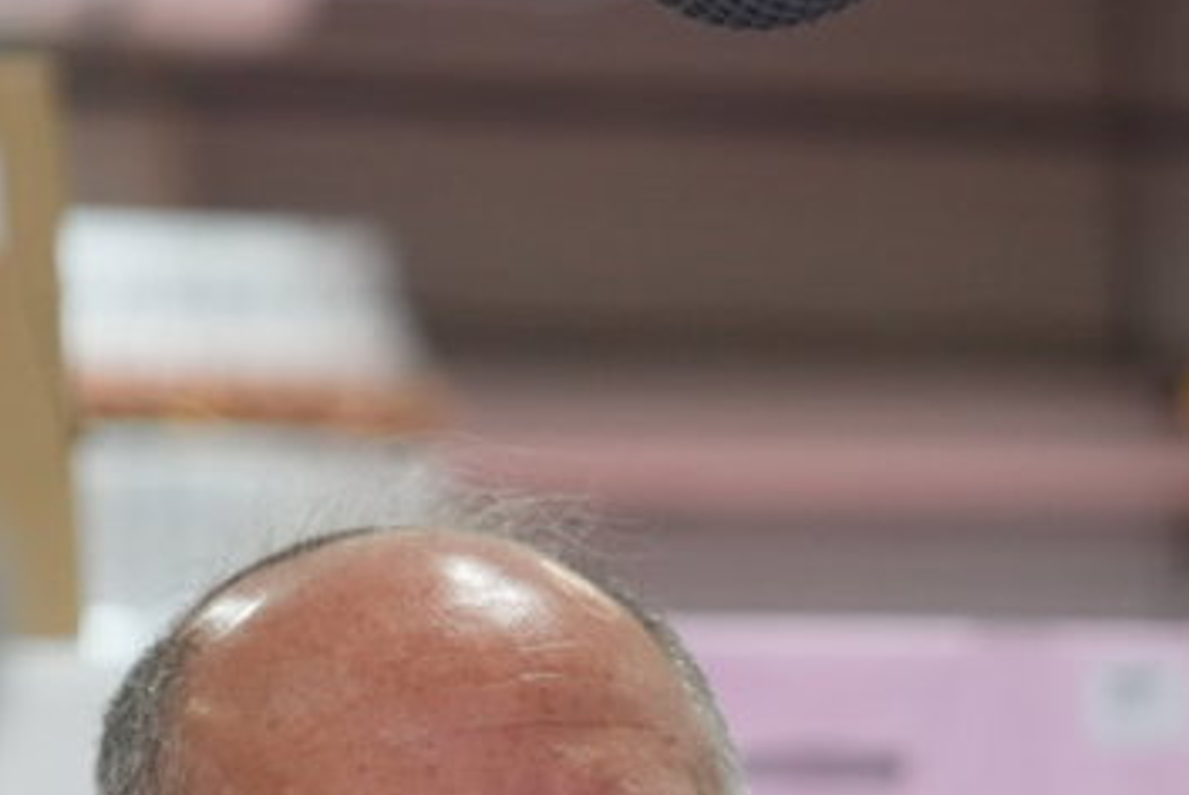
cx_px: 576
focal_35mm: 278
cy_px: 1213
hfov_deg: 7.4
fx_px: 9189
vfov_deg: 4.9
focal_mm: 70
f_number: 2.8
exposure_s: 1/160
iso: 1600
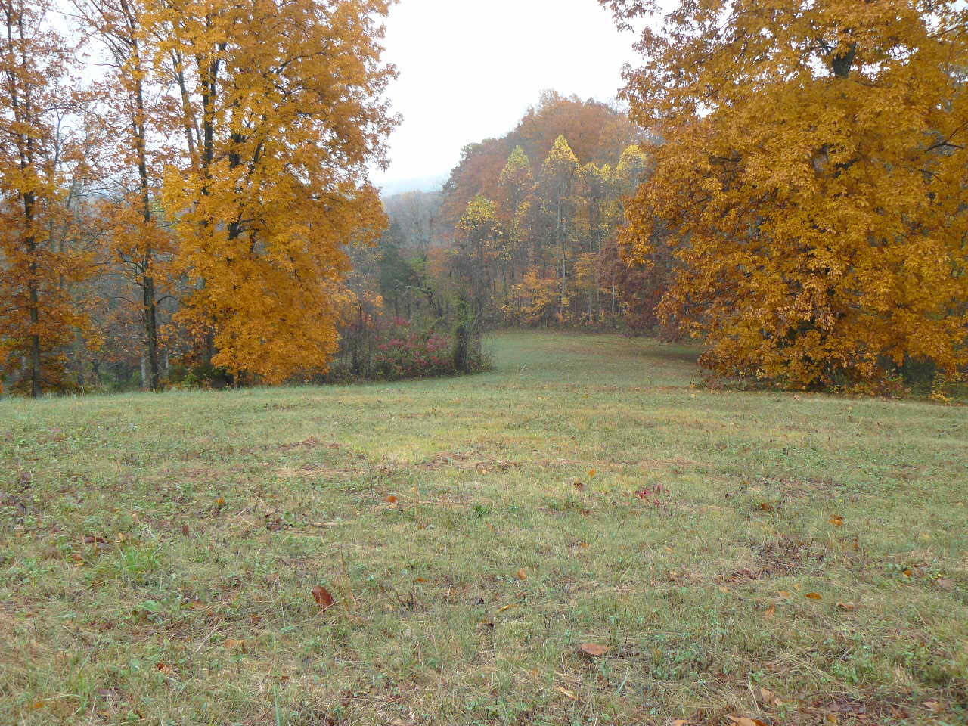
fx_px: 1007
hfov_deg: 51.4
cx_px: 484
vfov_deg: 39.7
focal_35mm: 36
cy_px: 363
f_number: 2.8
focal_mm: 6
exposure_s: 1/100
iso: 100
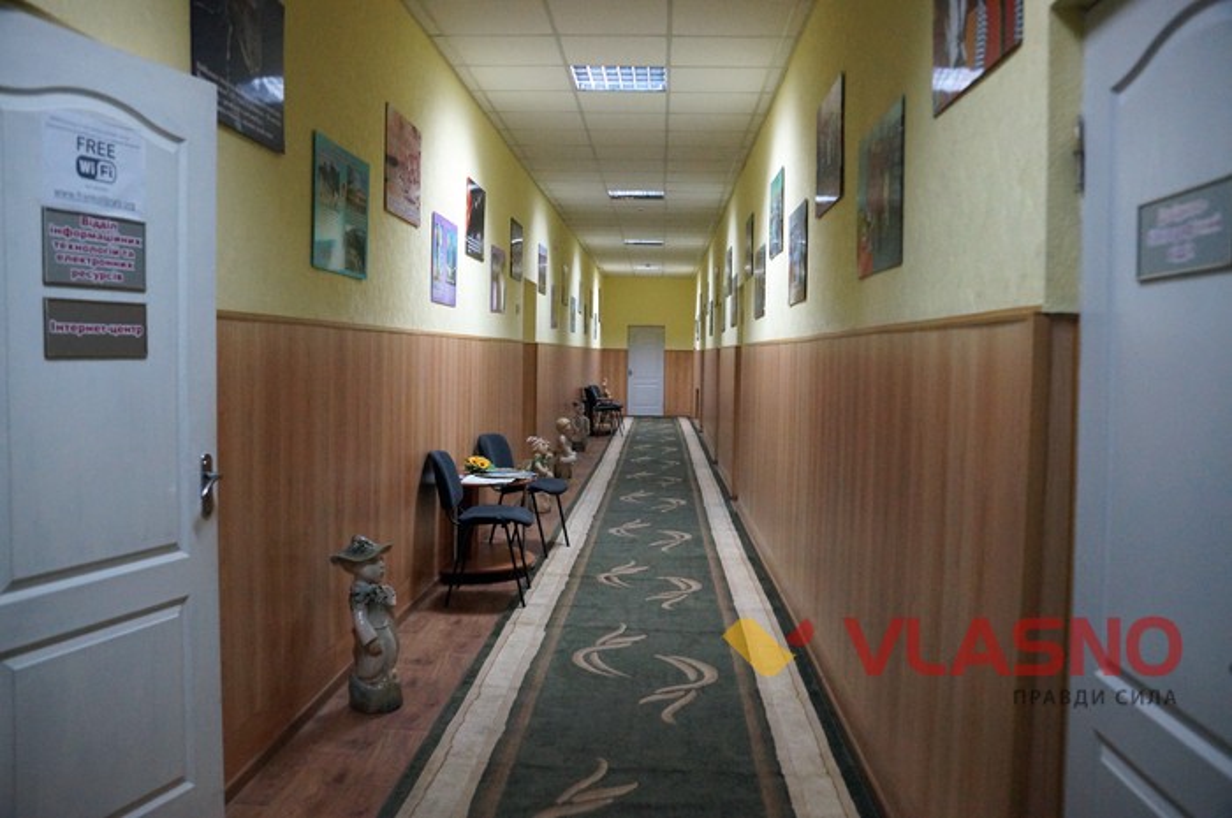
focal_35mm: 30
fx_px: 1025
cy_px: 409
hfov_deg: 62.0
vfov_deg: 43.5
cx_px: 616
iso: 3200
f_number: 3.5
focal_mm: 20
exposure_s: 1/125
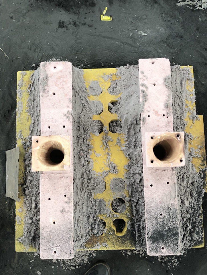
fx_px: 247
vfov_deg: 58.2
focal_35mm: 31
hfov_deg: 45.5
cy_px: 151
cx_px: 105
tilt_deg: -84.0
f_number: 1.8
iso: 40
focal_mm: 4
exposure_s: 1/15
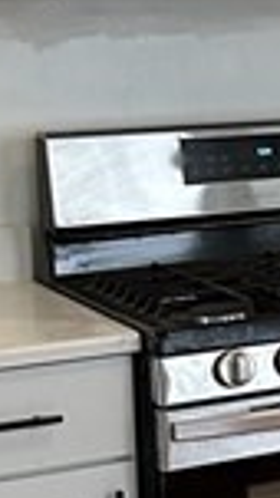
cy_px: 175
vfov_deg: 16.1
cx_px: 702
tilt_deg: -4.7
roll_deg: +0.5
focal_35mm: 133
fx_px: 1754
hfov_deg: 8.3
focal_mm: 6.86
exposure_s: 1/60
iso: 320
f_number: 1.78
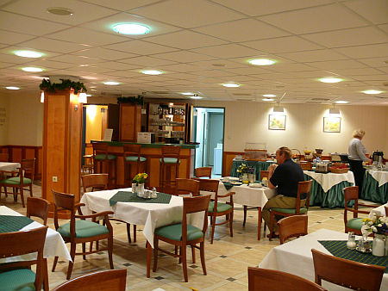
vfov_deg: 40.7
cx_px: 194
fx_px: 393
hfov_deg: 52.6
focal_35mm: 35
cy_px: 146
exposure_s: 1/10
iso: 200
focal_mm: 7.4
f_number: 2.8
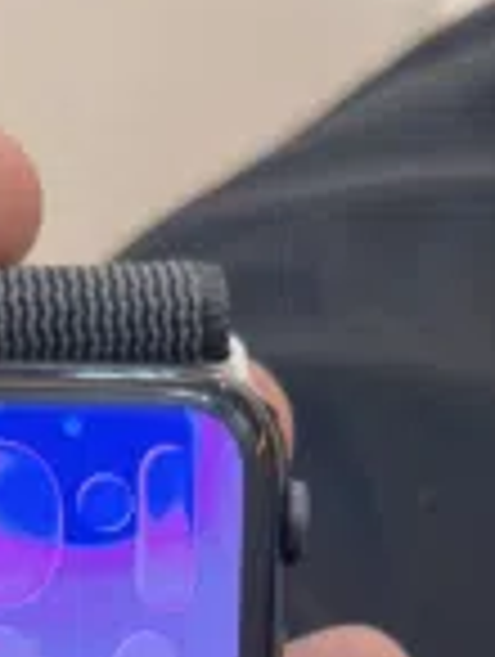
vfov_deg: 25.0
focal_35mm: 71
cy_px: 765
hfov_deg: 20.6
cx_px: 104
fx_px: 1350
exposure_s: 1/50
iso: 125
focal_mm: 5.7
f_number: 1.5
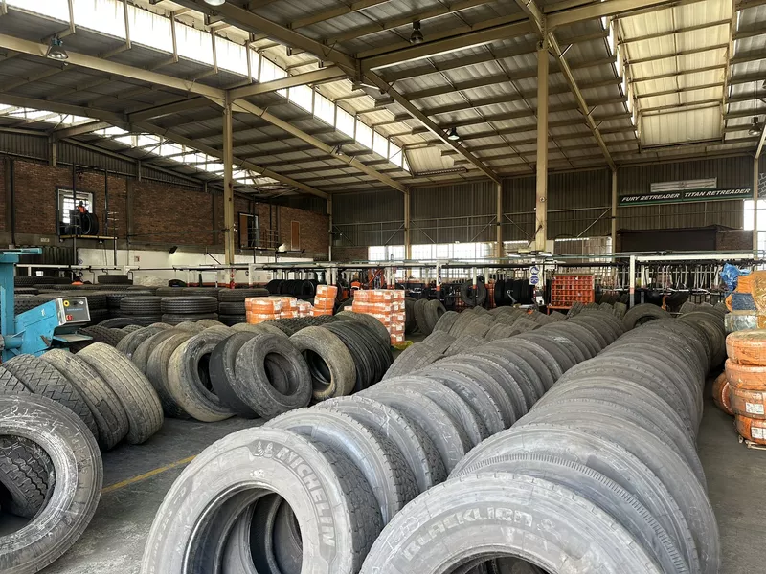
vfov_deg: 56.8
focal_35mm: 24
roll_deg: -0.2
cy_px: 287
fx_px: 531
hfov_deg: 71.6
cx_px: 383
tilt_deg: -1.4
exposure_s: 1/121
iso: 100
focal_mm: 6.86
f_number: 1.78
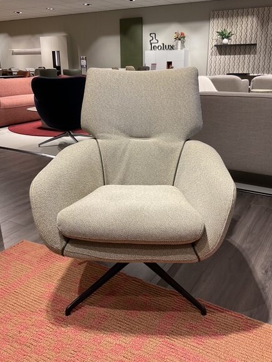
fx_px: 335
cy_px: 171
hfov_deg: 44.2
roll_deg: +0.7
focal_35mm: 32
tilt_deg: -18.7
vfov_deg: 56.8
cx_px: 139
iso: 50
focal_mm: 3
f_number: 1.8
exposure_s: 1/60
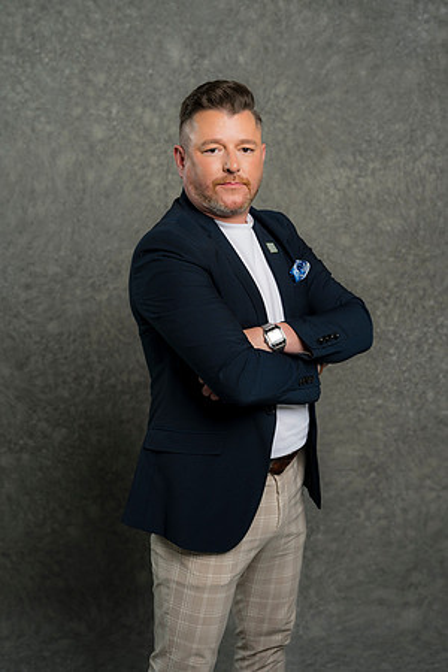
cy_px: 336
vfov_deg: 36.2
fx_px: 1027
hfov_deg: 24.6
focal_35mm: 55
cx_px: 224
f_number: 4
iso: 125
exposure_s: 1/160
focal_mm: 55
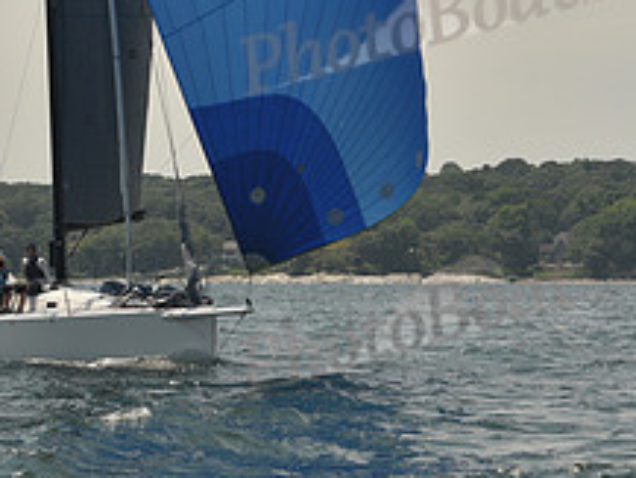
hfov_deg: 10.9
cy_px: -91
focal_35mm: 180
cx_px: 89
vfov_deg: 8.2
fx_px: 3309
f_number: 8
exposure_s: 1/640
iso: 250
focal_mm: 70
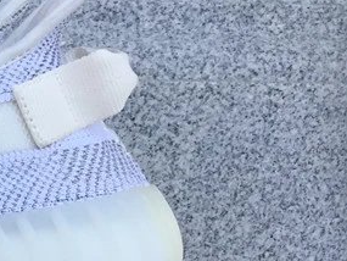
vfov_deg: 14.8
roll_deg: -1.0
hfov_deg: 17.6
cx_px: -197
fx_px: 983
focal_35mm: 98
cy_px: 263
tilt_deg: -12.6
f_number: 2.4
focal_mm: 3.3
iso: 25
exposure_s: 1/547
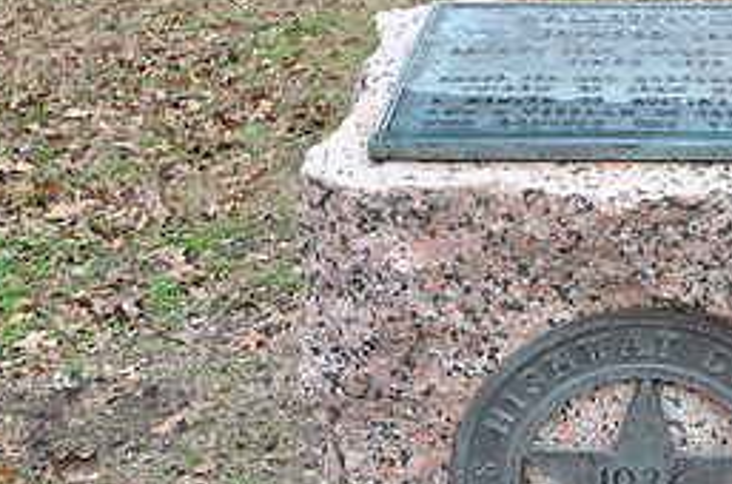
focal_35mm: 61
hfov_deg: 31.1
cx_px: 692
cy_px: 286
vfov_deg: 22.1
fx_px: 1237
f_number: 8
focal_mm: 18
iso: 200
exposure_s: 1/60
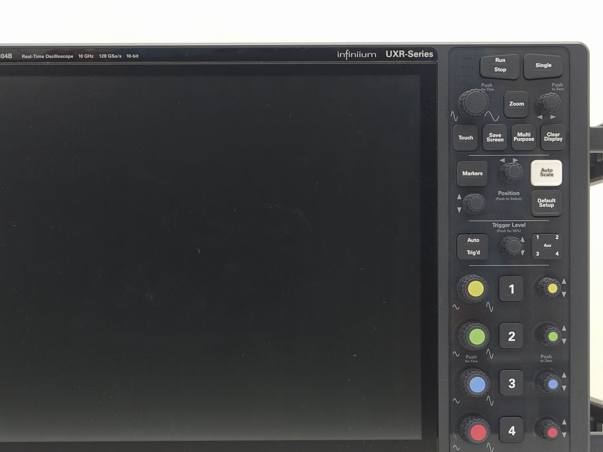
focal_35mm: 62
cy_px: 304
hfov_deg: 31.2
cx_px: 260
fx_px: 1080
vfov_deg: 23.5
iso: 100
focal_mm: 12.48
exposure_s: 1/13
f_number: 3.2
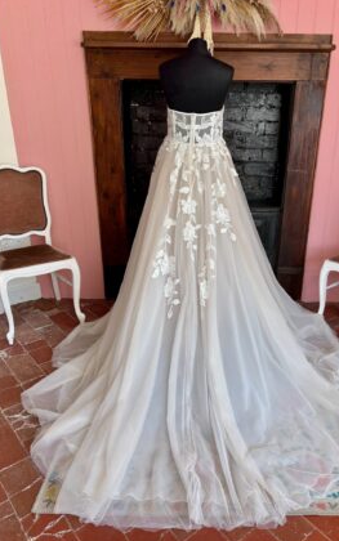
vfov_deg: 66.4
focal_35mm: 28
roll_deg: -0.1
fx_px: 413
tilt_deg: -22.3
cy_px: 272
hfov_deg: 44.5
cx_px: 196
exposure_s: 1/103
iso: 32
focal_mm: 5.96
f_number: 1.6
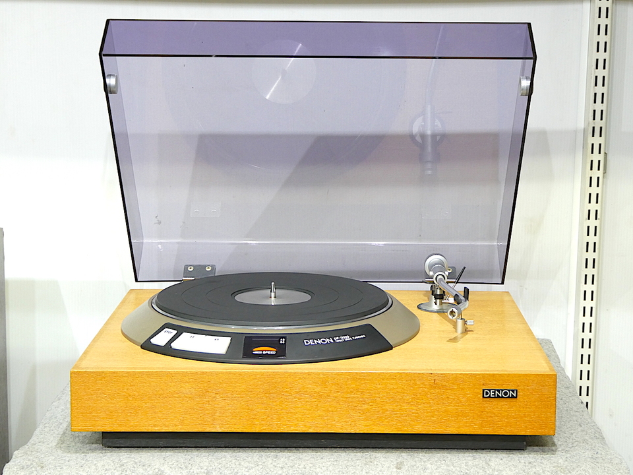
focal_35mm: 70
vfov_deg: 21.0
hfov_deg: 27.8
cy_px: 238
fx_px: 1280
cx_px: 316
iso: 200
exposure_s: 1/8
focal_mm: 12.5
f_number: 4.5
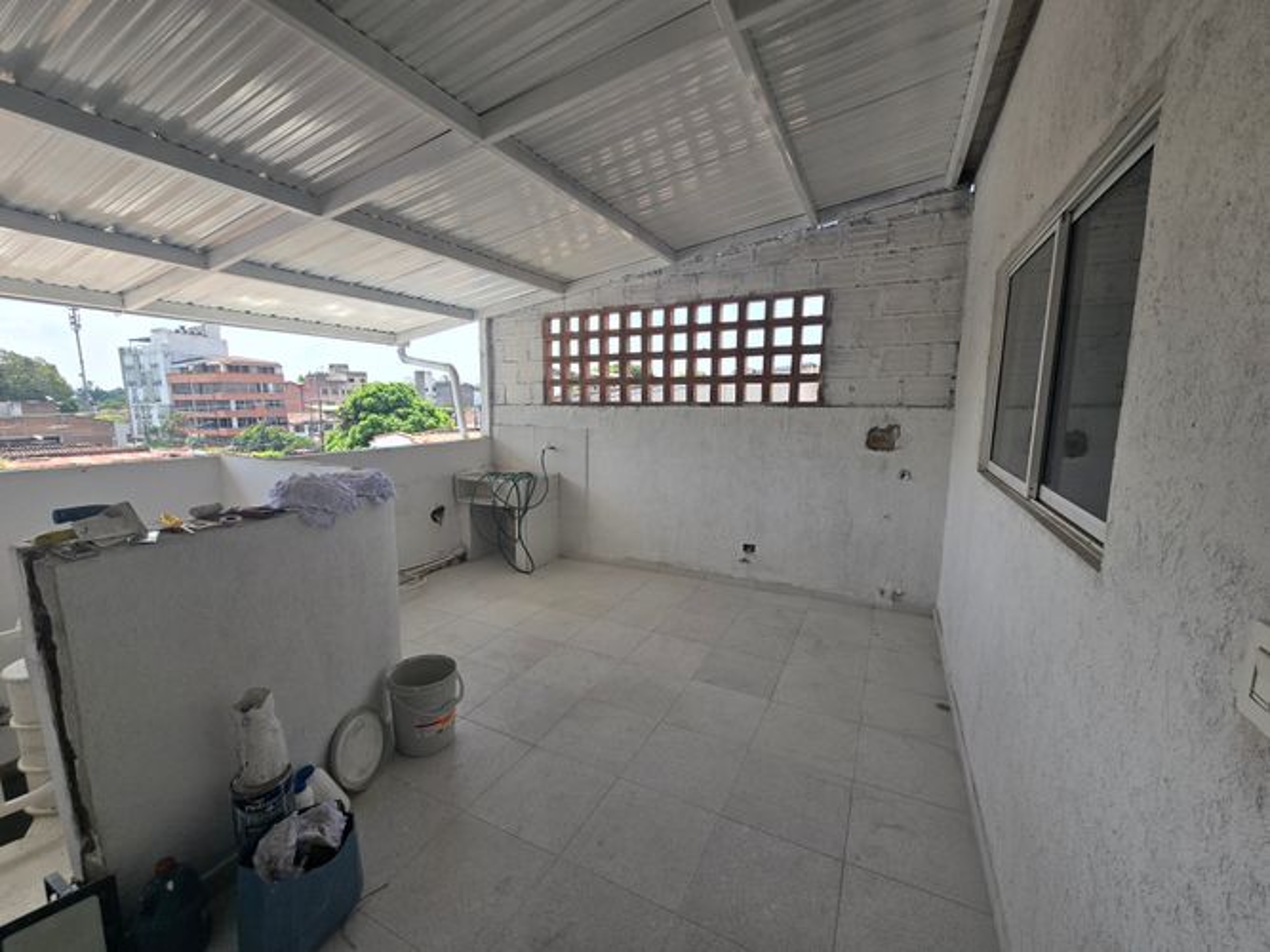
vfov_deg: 89.9
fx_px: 477
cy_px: 476
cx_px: 635
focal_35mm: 13
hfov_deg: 106.2
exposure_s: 1/671
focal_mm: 2.2
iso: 50
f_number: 2.2
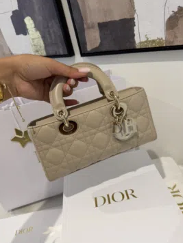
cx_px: 97
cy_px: 117
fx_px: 190
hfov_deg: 51.3
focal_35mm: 27
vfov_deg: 65.3
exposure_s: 1/100
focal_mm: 6.76
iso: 125
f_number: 1.78
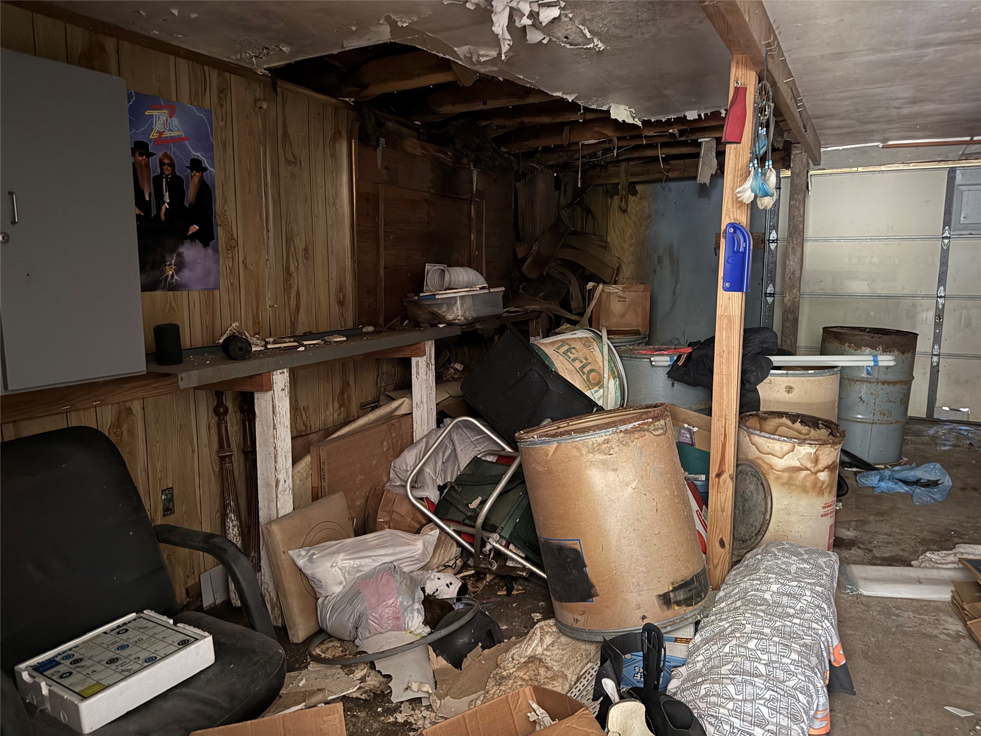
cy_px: 368
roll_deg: +0.6
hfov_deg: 71.6
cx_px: 490
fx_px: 680
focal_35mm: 24
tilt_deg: -6.6
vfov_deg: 56.8
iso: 1250
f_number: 1.78
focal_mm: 6.76
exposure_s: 1/13
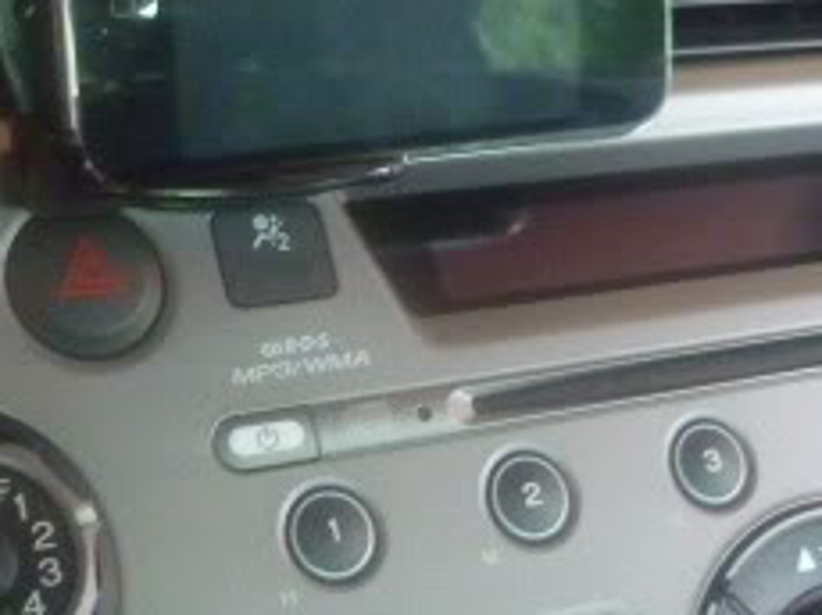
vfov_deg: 16.0
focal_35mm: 92
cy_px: 279
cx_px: 393
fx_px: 2182
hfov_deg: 21.3
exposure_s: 1/40
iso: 800
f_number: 2.8
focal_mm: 5.5
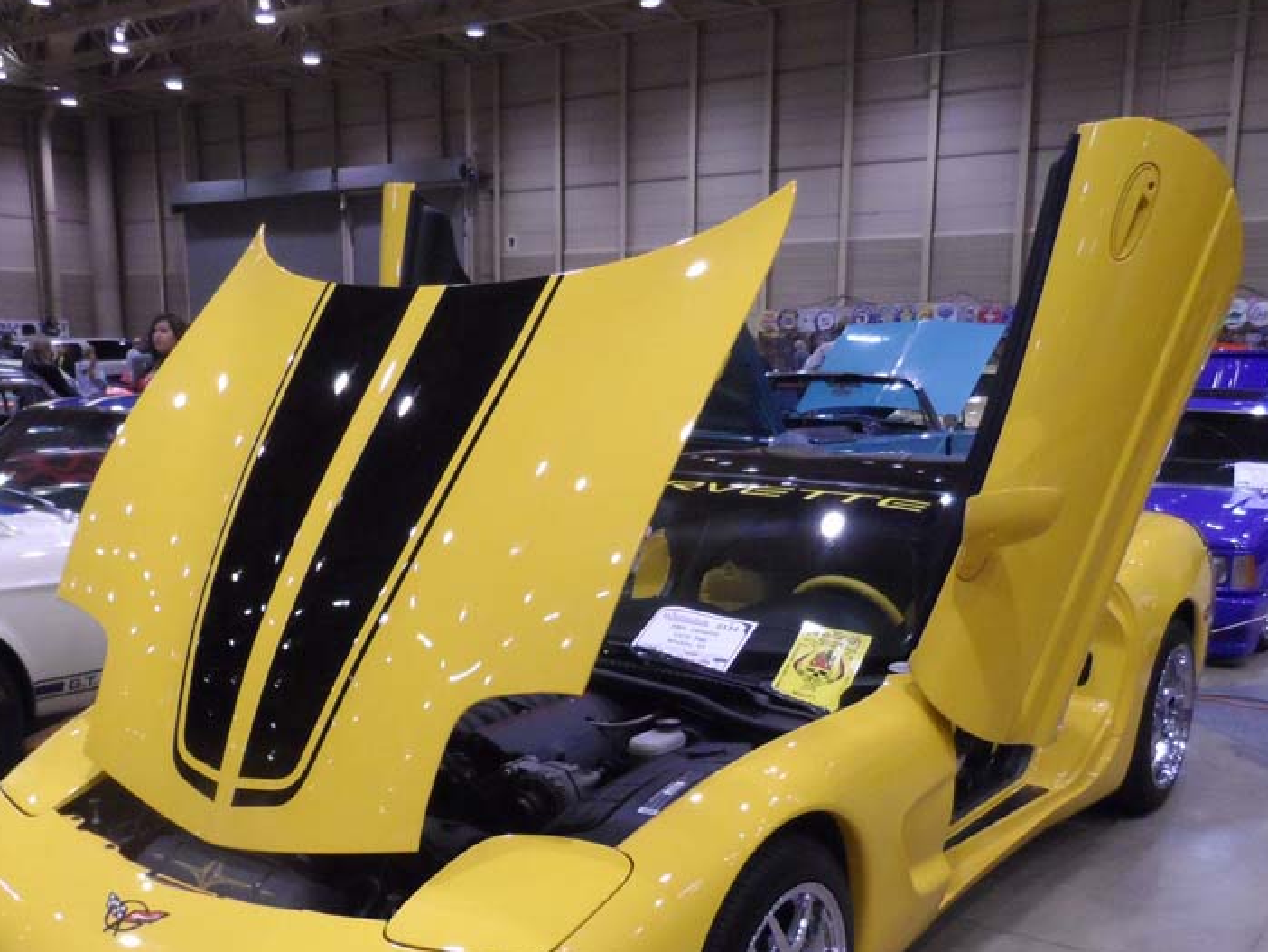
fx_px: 1283
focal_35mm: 35
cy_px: 670
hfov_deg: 52.5
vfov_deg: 40.0
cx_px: 565
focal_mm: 4
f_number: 3.2
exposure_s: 1/30
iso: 400
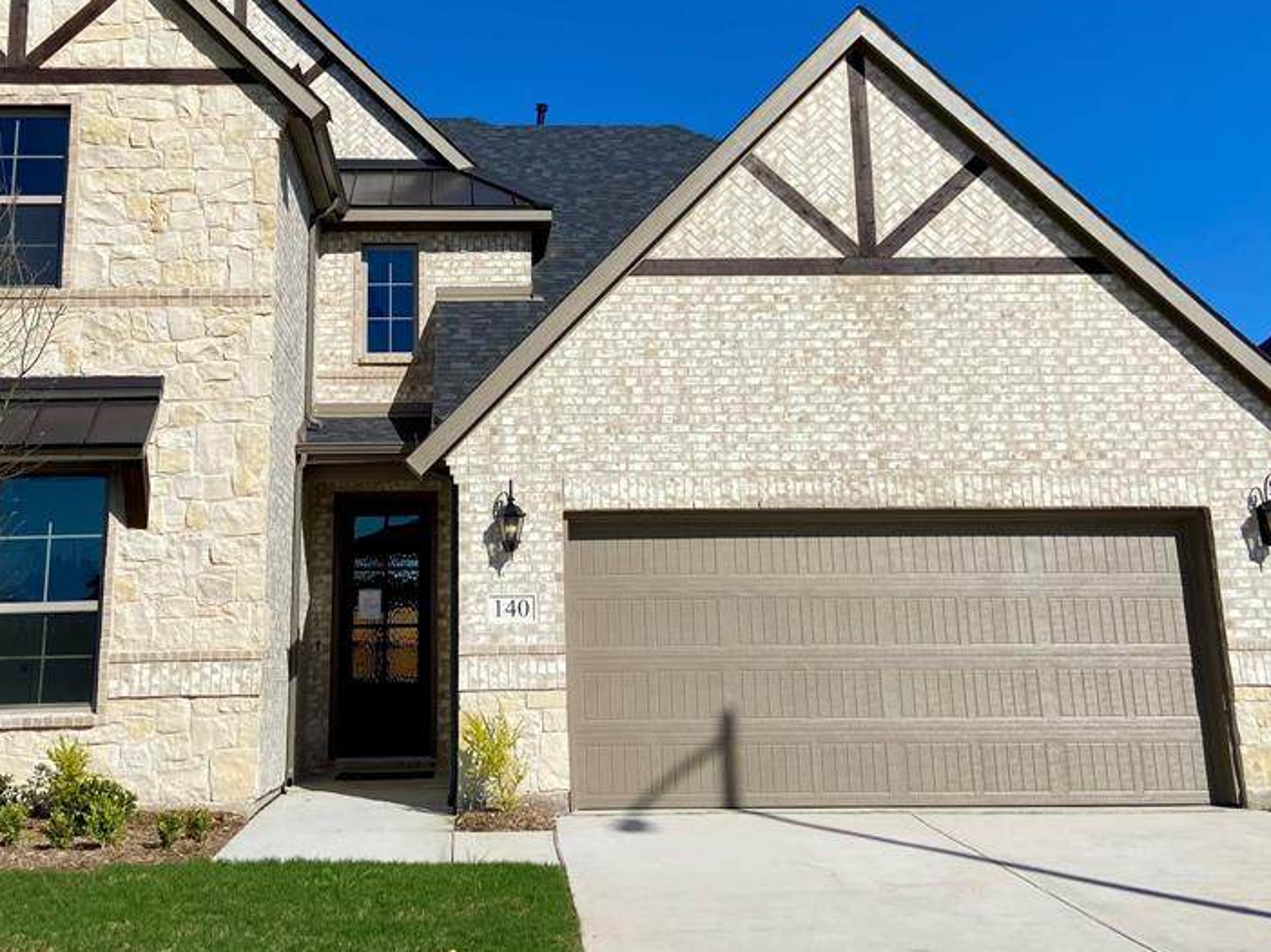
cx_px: 520
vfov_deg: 37.4
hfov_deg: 48.8
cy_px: 335
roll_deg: +0.6
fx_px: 1395
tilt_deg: +14.0
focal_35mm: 38
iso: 32
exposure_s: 1/6061
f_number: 1.8
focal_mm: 4.25
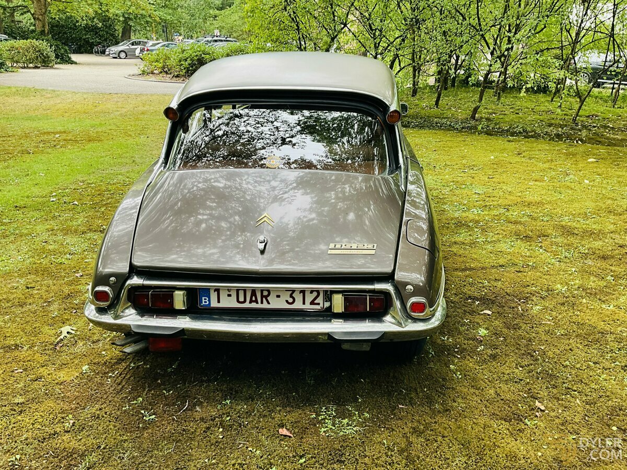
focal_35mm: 29
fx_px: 525
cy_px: 235
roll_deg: -2.6
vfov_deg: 48.2
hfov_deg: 61.7
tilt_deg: -19.4
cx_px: 314
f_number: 1.8
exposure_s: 1/122
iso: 50
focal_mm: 3
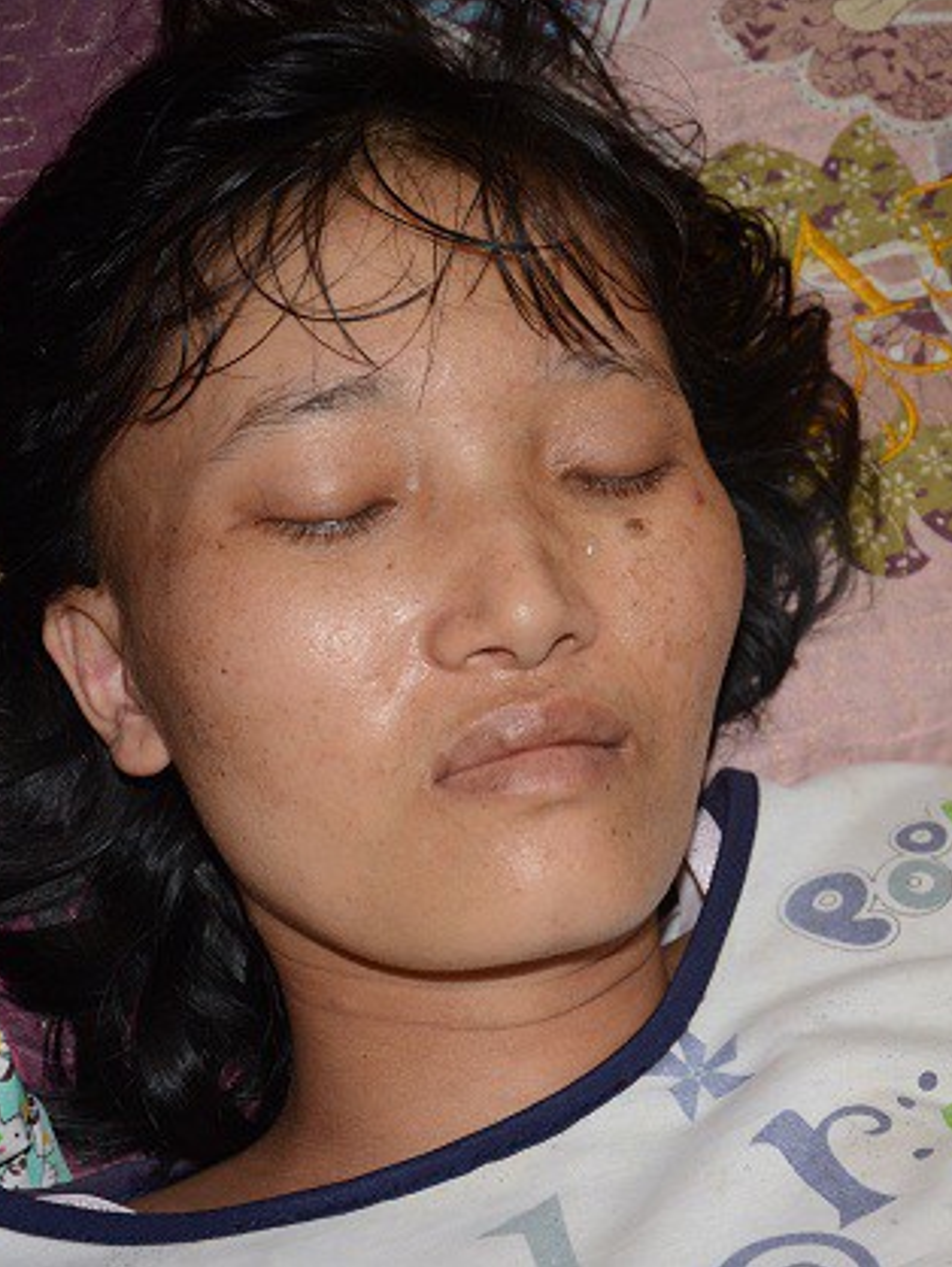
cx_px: 588
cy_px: 635
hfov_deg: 16.8
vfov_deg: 22.2
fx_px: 3224
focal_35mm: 88
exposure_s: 1/60
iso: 800
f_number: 4.8
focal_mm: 40
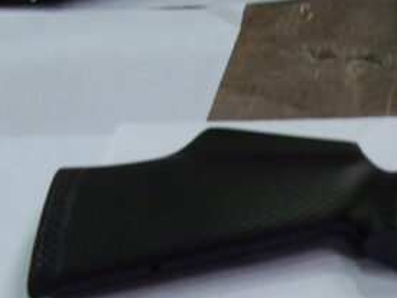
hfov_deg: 17.7
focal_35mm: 102
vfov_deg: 14.0
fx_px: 1169
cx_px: 553
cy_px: 365
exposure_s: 1/45
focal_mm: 6.3
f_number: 2.8
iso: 100
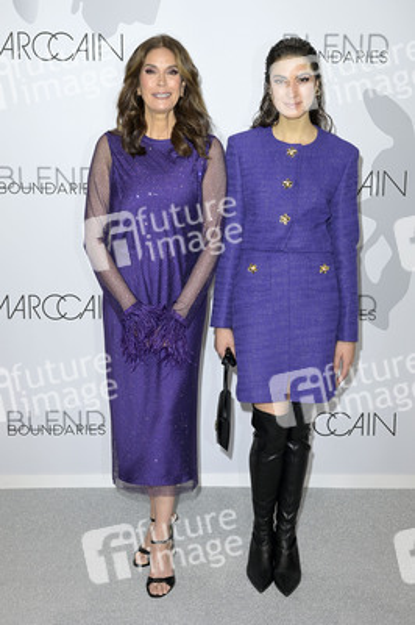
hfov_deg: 24.6
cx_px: 208
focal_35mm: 55
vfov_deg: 36.3
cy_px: 312
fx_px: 953
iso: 640
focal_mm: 55
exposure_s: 1/250
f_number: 5.6
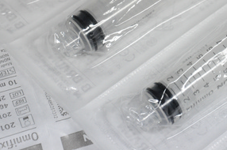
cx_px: 171
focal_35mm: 330
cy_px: 11
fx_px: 2079
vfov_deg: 4.2
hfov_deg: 6.2
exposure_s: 1/200
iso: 800
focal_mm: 105
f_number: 5.6
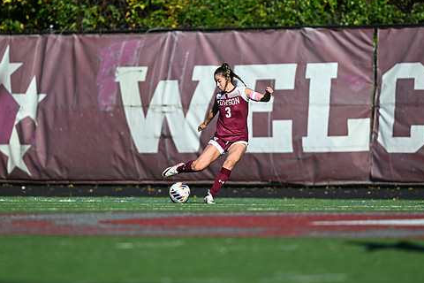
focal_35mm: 604
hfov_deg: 3.4
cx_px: 198
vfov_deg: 2.3
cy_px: 133
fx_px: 7113
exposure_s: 1/2000
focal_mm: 500
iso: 360
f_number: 5.6
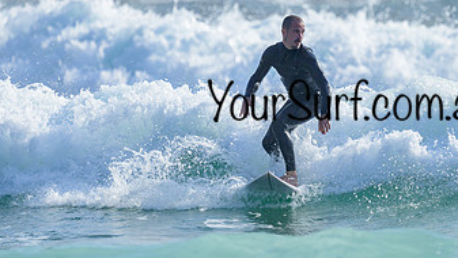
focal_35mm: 1443
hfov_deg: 1.5
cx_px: 348
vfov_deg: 0.8
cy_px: 89
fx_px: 17534
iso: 200
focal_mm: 800
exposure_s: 1/2000
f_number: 6.3
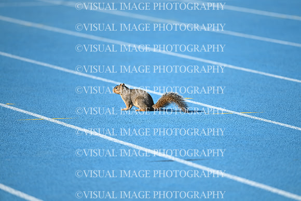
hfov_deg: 5.2
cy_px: 100
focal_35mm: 400
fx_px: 3345
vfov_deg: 3.4
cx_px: 150
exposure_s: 1/4000
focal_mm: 400
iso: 500
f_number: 4.5
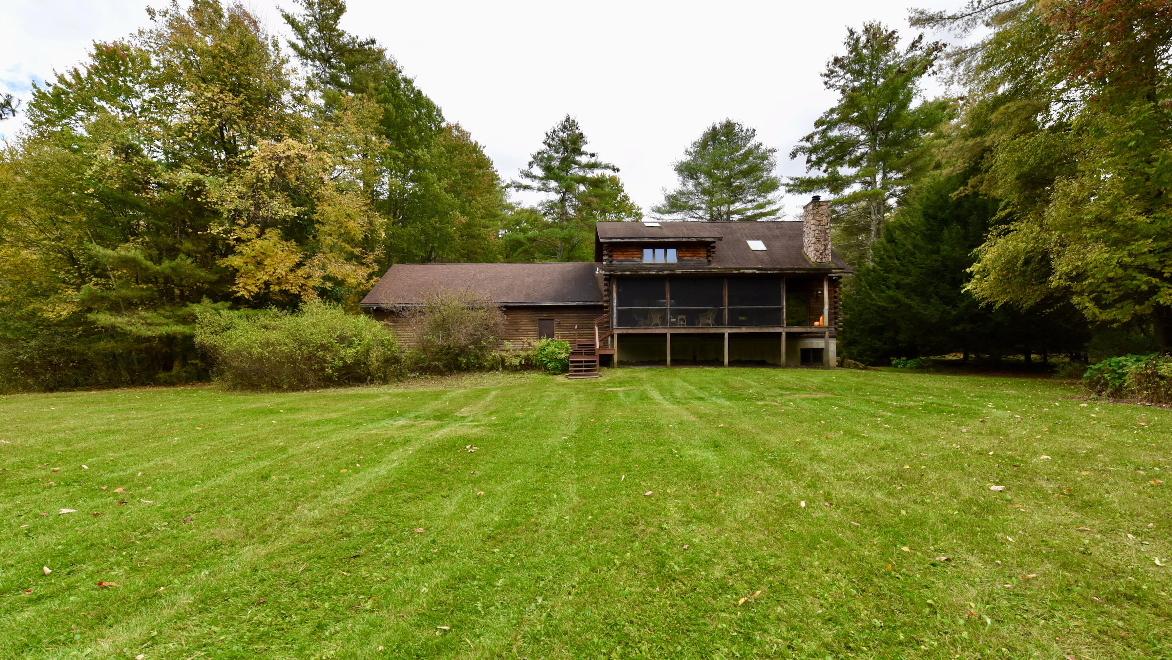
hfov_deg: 103.0
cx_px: 583
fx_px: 466
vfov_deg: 70.1
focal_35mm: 15
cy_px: 383
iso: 800
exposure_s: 1/400
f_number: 10
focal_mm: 14
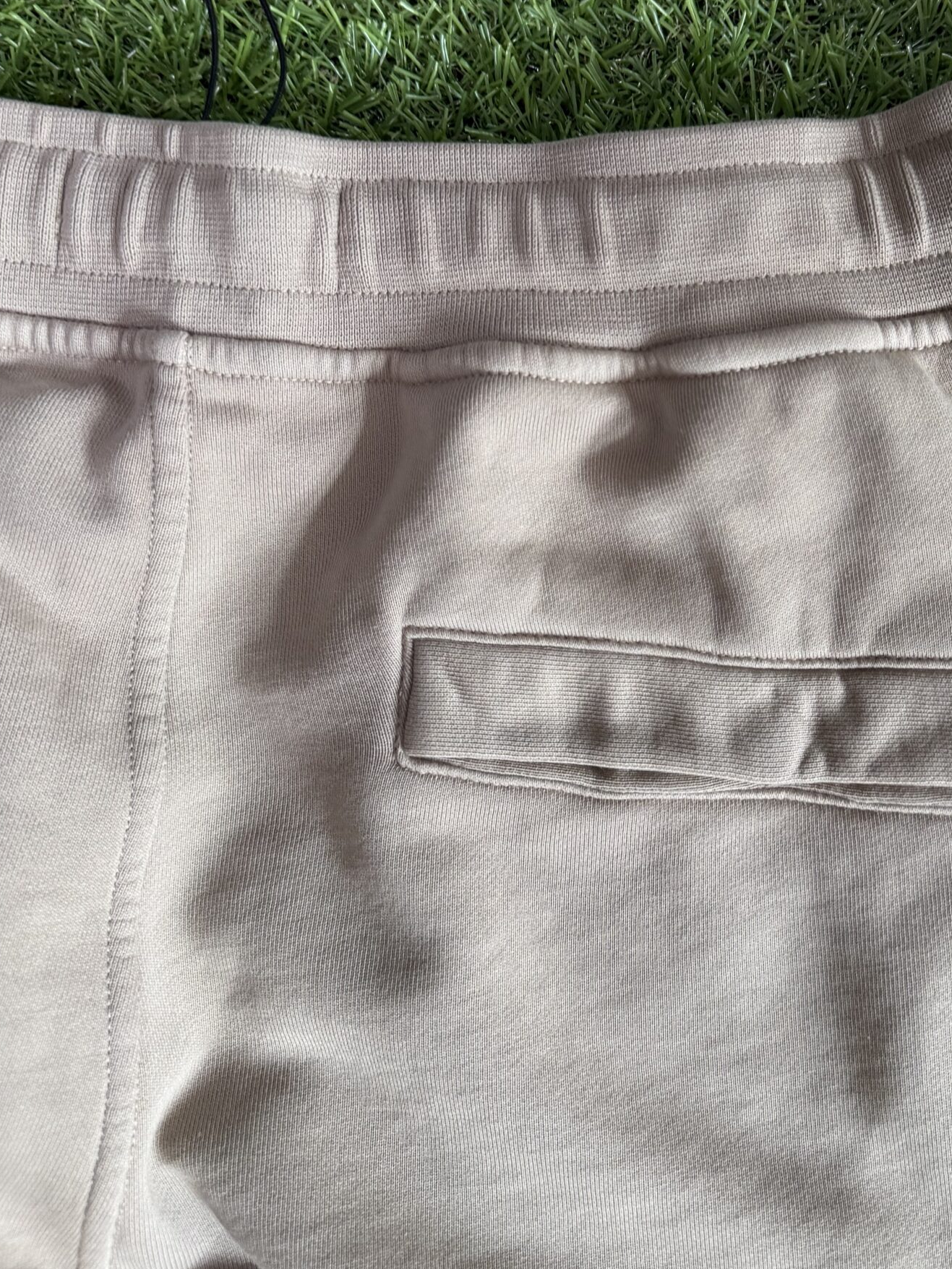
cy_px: 416
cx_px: 660
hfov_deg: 40.0
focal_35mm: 35
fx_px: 1283
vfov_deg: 51.6
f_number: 1.78
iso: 200
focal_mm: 6.76
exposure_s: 1/100
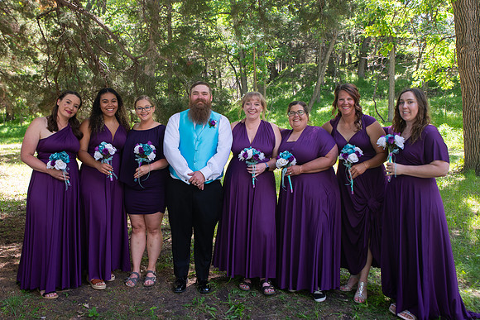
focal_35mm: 32
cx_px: 218
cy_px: 146
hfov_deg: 59.2
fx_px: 421
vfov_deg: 41.6
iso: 250
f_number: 5
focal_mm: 29
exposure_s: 1/125
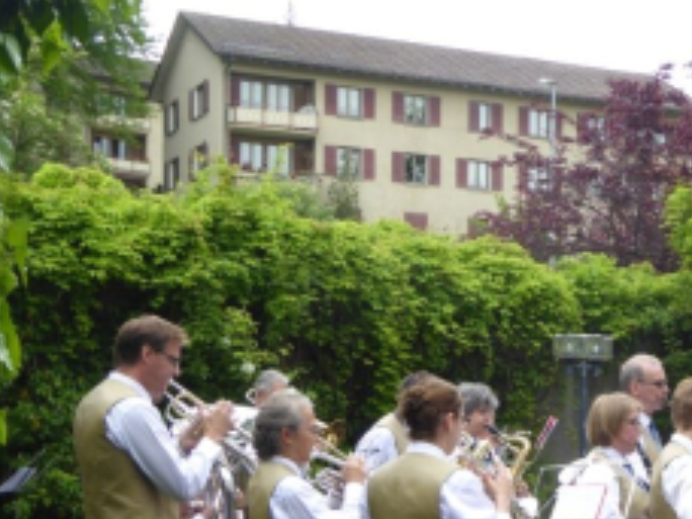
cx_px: 612
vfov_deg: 19.4
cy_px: 431
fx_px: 1499
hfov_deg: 25.3
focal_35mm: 75
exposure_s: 1/100
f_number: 3.8
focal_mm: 7.2
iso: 100
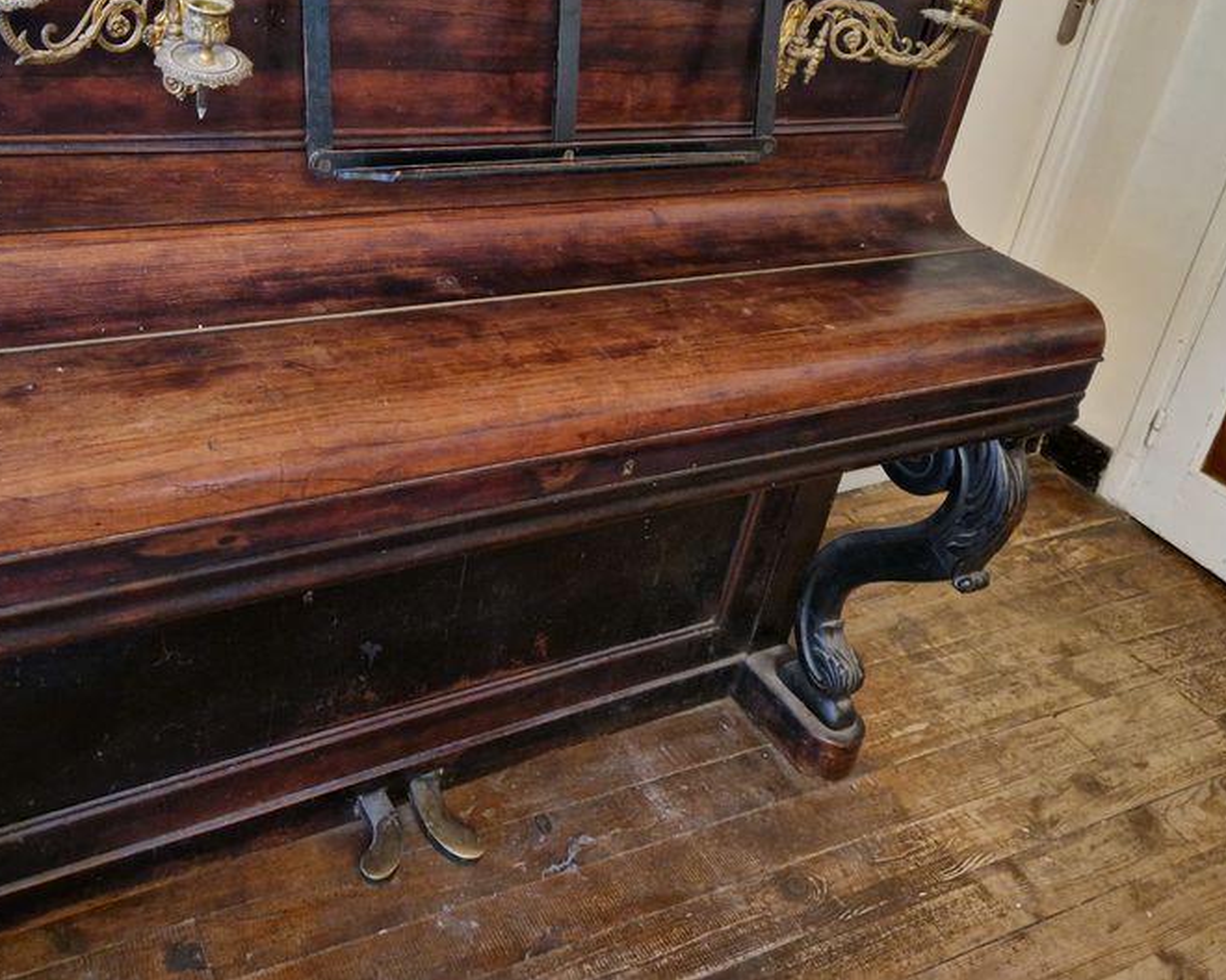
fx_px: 1234
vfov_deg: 42.4
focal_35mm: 34
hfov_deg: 52.4
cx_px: 470
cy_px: 286
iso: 800
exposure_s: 1/25
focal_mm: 5.4
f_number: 1.8
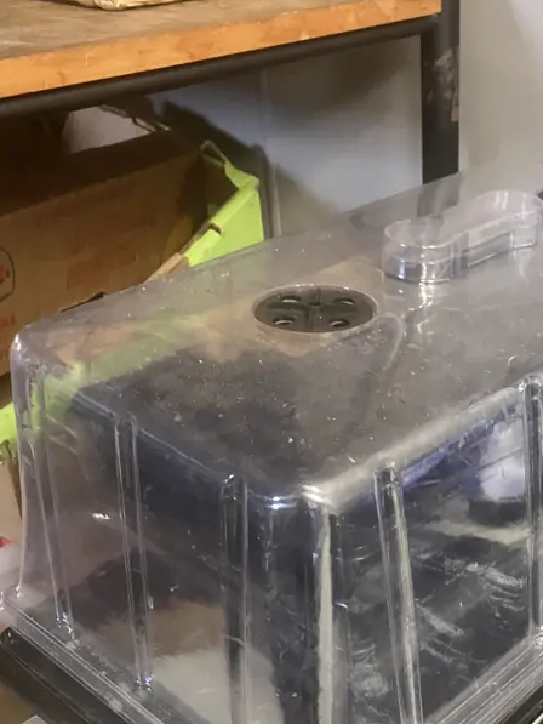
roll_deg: -1.4
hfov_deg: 29.6
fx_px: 1004
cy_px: 520
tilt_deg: -32.4
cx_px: 434
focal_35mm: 48
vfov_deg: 38.9
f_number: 1.8
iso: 400
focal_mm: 3.99
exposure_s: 1/33
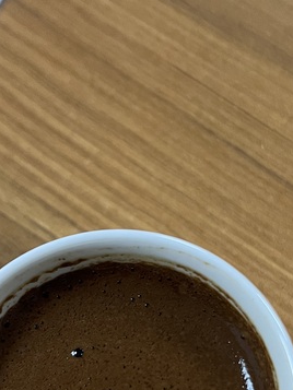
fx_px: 756
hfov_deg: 21.9
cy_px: 328
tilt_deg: -76.6
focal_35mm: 67
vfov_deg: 28.2
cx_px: 184
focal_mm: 5.1
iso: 160
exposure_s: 1/60
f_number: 1.6
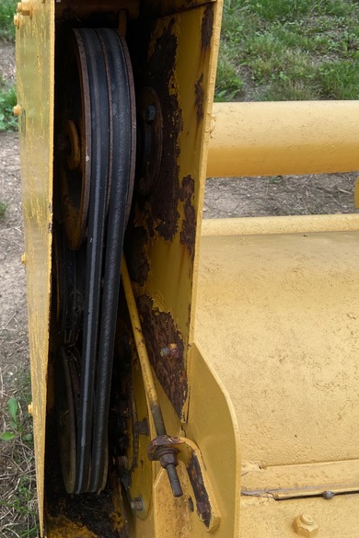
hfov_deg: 34.5
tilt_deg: -48.7
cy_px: 273
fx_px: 553
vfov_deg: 51.9
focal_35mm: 37
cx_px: 55
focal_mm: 4.25
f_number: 1.8
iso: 32
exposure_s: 1/508
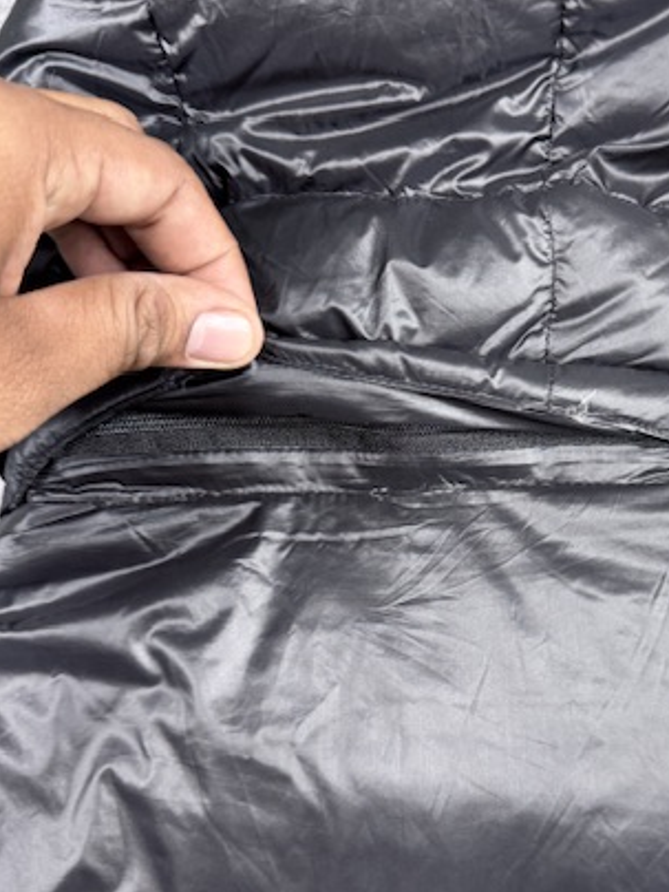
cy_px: 455
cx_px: 490
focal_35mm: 38
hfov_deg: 36.9
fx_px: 979
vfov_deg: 49.0
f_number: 1.78
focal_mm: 6.76
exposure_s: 1/100
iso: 160
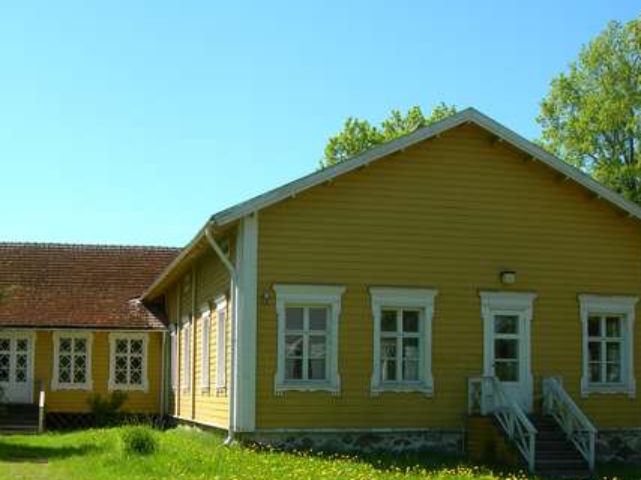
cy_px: 308
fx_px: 1055
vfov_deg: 25.6
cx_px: 288
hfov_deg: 33.8
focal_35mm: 57
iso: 50
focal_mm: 7.8
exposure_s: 1/296
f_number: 4.8
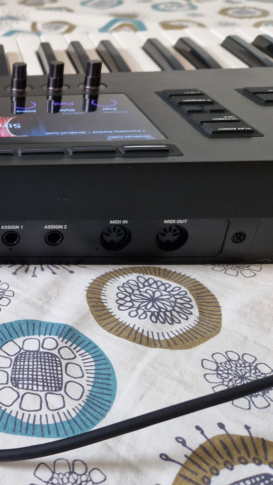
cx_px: -68
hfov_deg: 26.0
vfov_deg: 50.4
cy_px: 212
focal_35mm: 40
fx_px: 515
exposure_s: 1/100
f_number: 1.8
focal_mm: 5.4
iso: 250
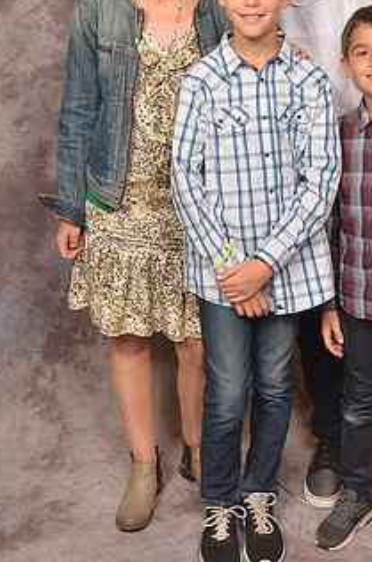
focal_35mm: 66
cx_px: 272
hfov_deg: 20.4
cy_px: 139
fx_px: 1029
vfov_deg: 30.1
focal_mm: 24
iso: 200
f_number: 5.6
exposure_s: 1/60
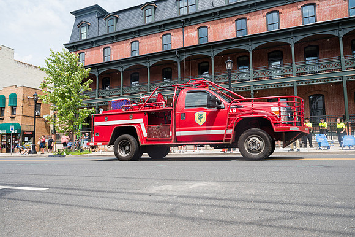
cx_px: 178
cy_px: 118
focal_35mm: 26
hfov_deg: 69.4
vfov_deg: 49.5
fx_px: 256
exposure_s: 1/100
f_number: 10
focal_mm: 26
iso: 100
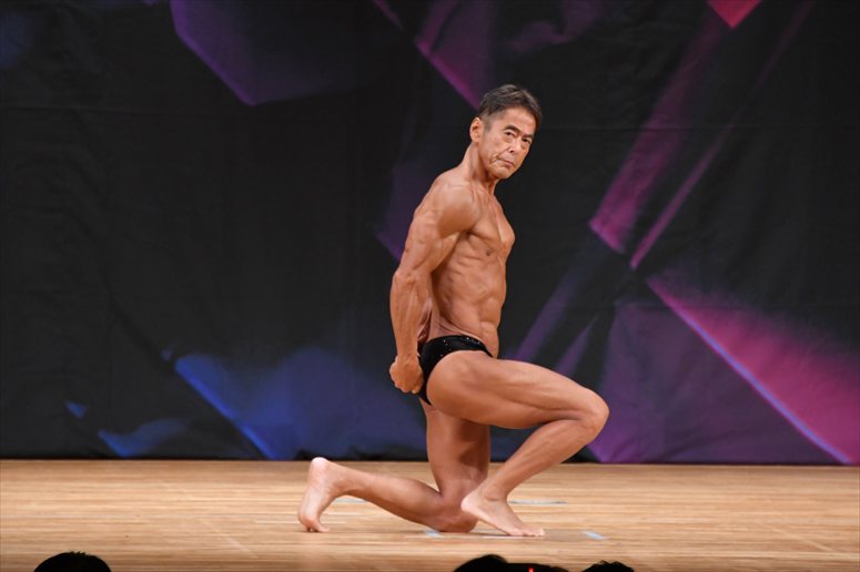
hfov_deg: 6.0
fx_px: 8238
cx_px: 430
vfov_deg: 4.0
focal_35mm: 345
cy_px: 286
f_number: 5.6
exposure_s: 1/400
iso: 3200
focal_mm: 230
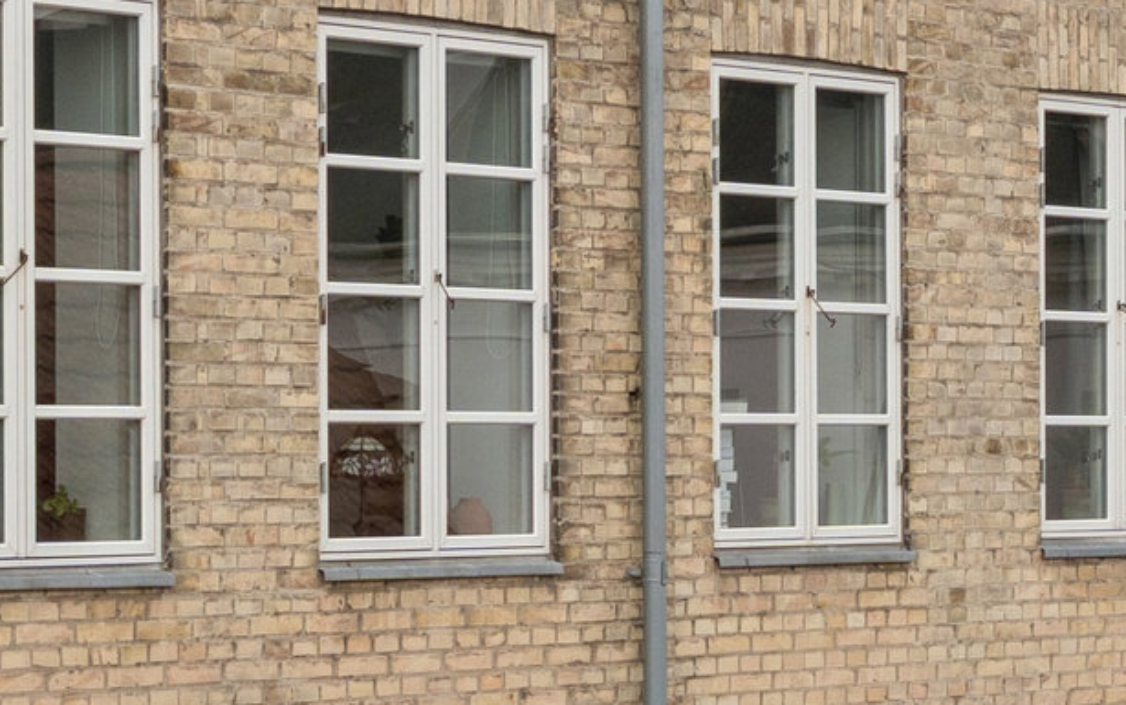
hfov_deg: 13.3
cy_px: 315
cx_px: 1197
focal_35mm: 154
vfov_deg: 8.5
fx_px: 4728
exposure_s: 1/250
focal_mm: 31
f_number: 10
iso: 400
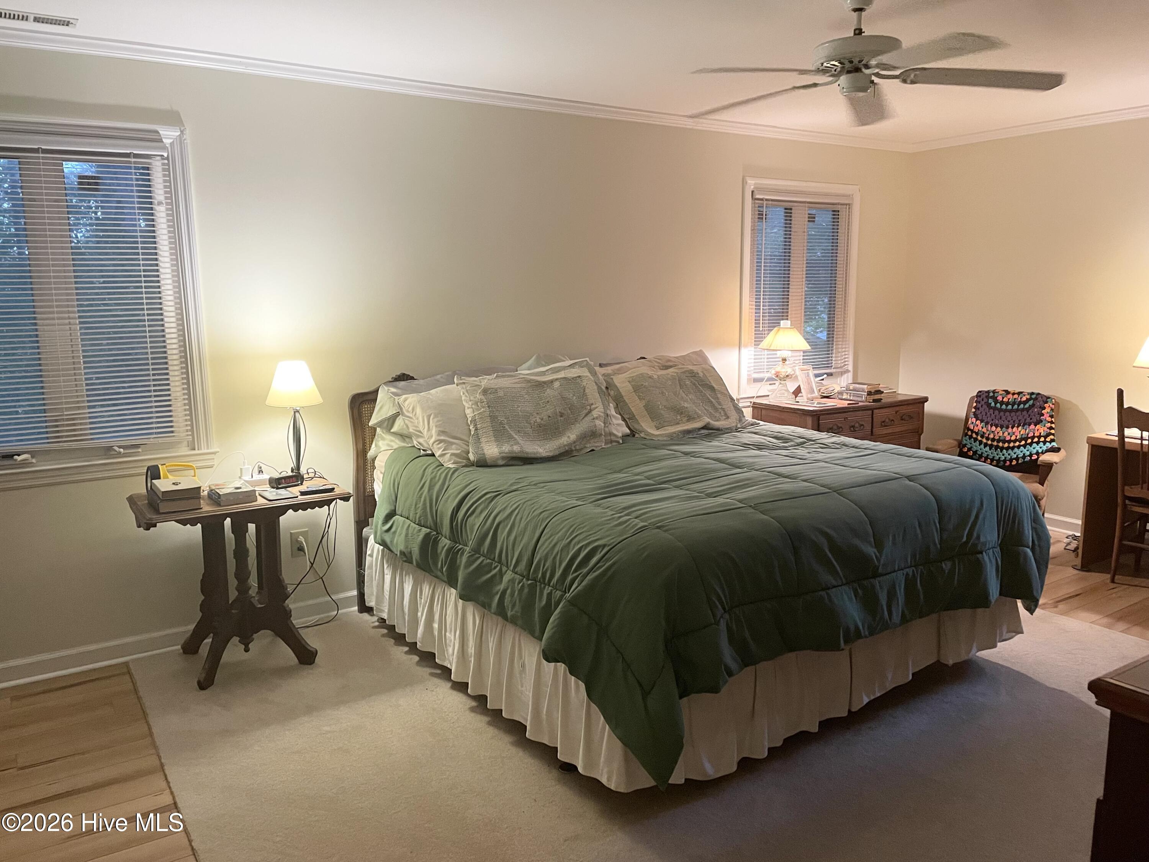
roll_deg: +0.8
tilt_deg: -9.3
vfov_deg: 53.1
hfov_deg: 67.3
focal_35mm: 26
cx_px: 574
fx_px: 863
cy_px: 431
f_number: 1.6
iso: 400
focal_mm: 4.2
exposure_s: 1/60
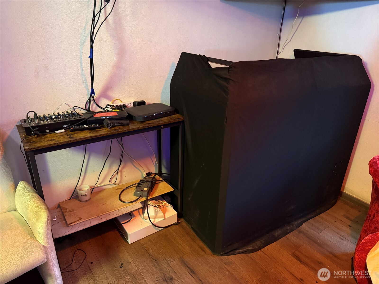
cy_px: 142
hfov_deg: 71.6
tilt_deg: -24.2
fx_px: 263
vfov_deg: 56.8
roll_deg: -2.1
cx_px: 190
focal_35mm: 24
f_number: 1.78
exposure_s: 1/30
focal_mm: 6.76
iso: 1000
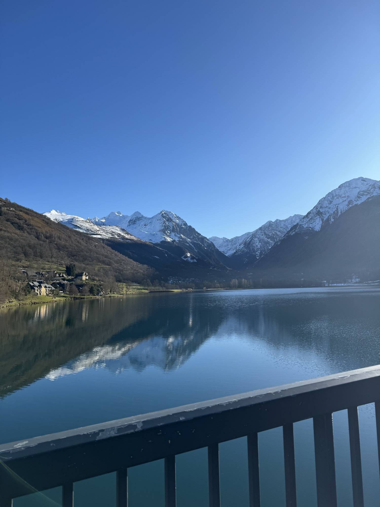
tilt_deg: +5.4
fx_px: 351
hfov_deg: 56.8
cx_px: 190
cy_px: 254
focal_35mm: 24
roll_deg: +2.4
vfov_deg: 71.6
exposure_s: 1/4049
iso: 80
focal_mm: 6.76
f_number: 1.78
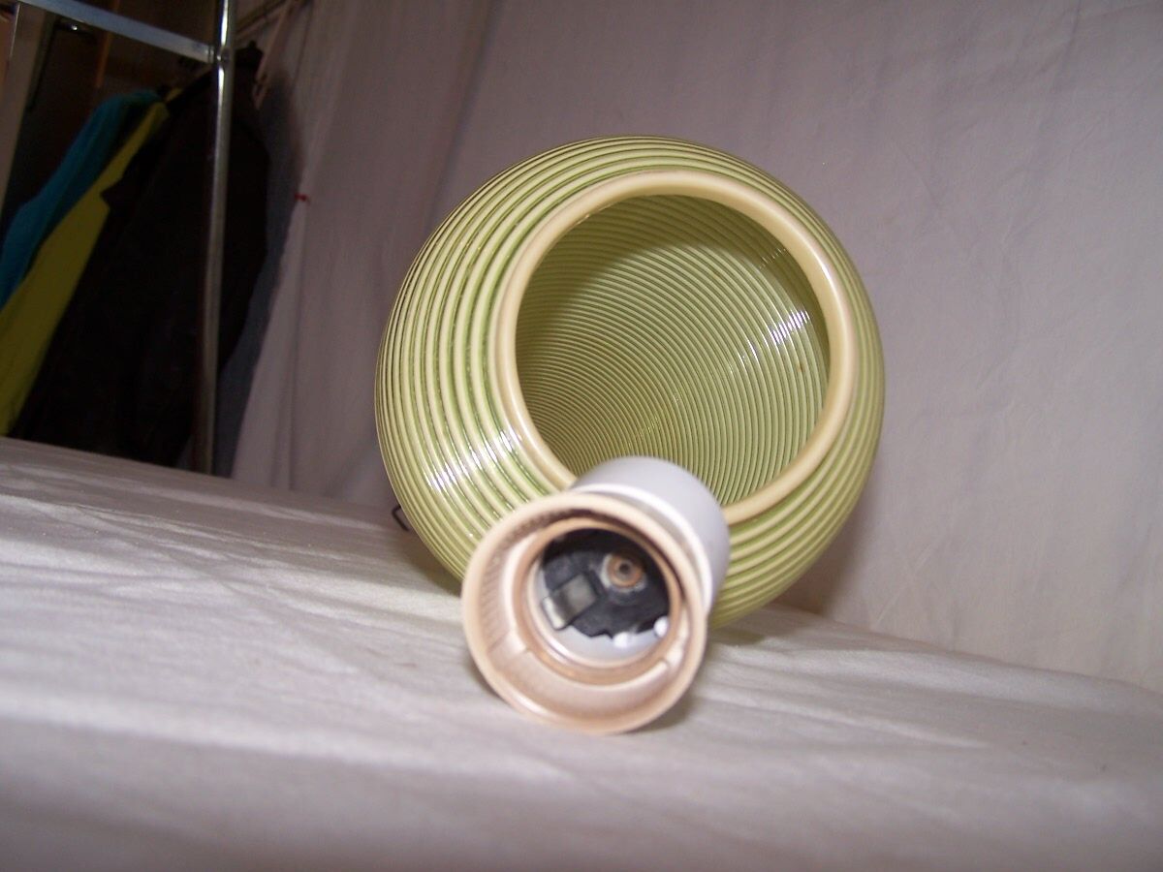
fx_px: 1277
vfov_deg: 37.7
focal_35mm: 38
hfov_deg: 49.0
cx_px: 582
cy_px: 436
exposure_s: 1/60
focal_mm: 6.3
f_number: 2.8
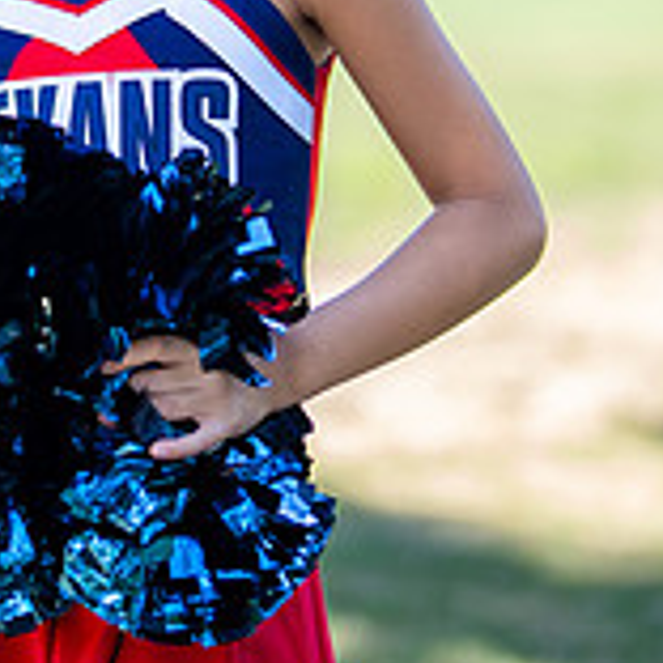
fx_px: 3814
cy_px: 53
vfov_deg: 9.9
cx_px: 160
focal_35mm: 176
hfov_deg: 9.9
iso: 100
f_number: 1.2
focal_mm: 50
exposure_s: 1/1250
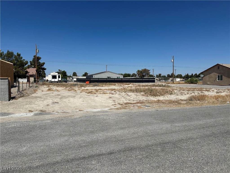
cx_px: 115
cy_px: 86
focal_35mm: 24
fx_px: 159
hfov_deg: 71.6
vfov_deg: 56.8
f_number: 1.78
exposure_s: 1/10753
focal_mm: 6.86
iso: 80
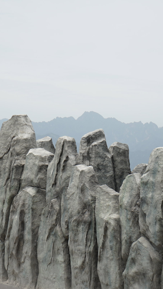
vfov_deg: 19.3
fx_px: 853
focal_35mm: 111
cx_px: 82
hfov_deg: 10.9
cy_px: 144
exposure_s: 1/200
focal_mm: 70
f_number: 10
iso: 100
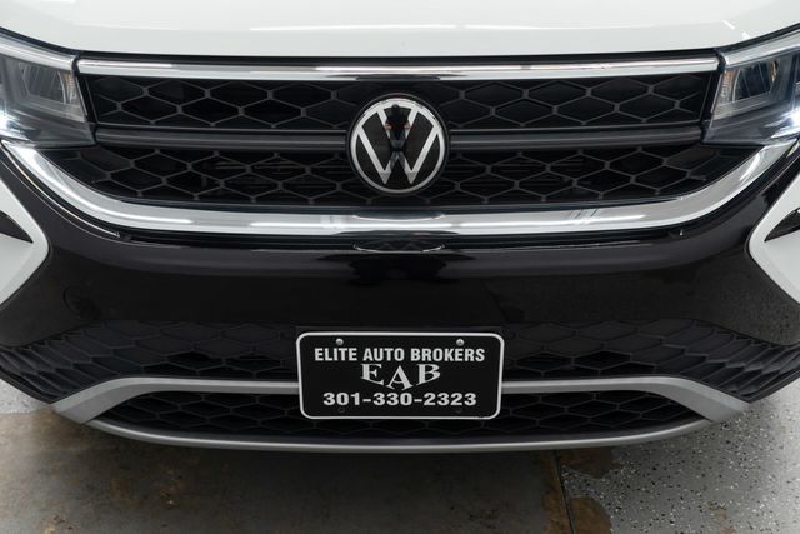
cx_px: 400
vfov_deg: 31.9
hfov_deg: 46.4
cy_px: 267
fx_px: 933
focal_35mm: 42
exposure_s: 1/40
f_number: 3.5
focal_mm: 28
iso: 250
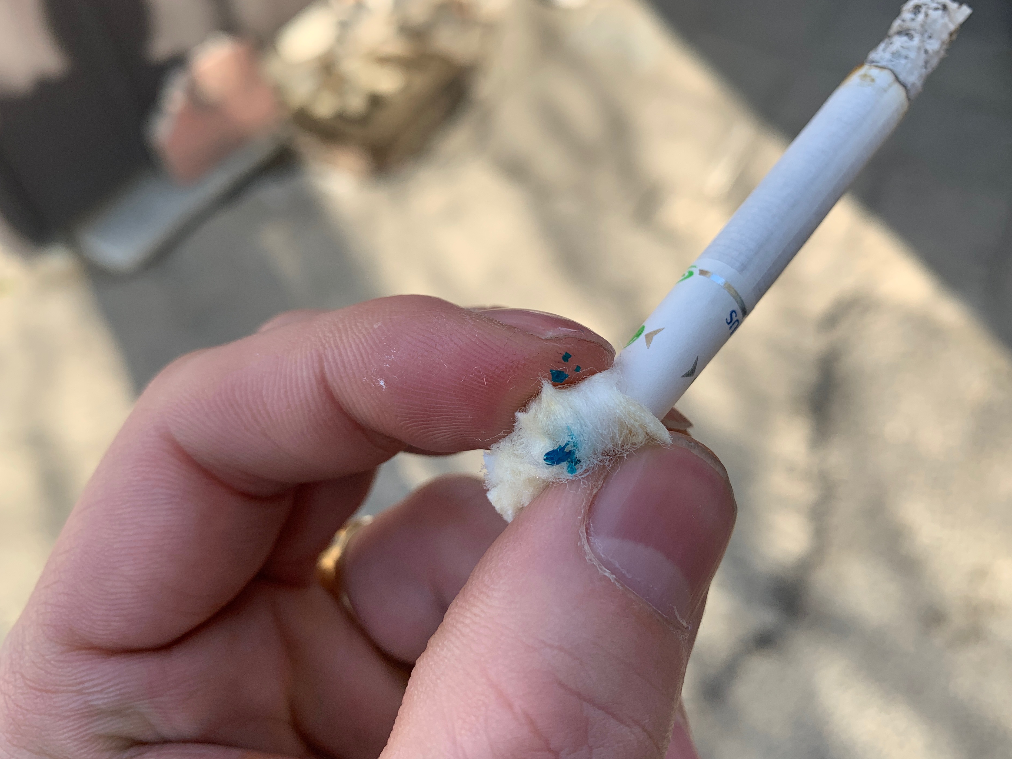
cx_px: 513
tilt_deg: -53.6
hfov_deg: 63.4
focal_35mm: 28
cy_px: 381
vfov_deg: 49.7
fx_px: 819
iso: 25
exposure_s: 1/448
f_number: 1.8
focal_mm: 4.25
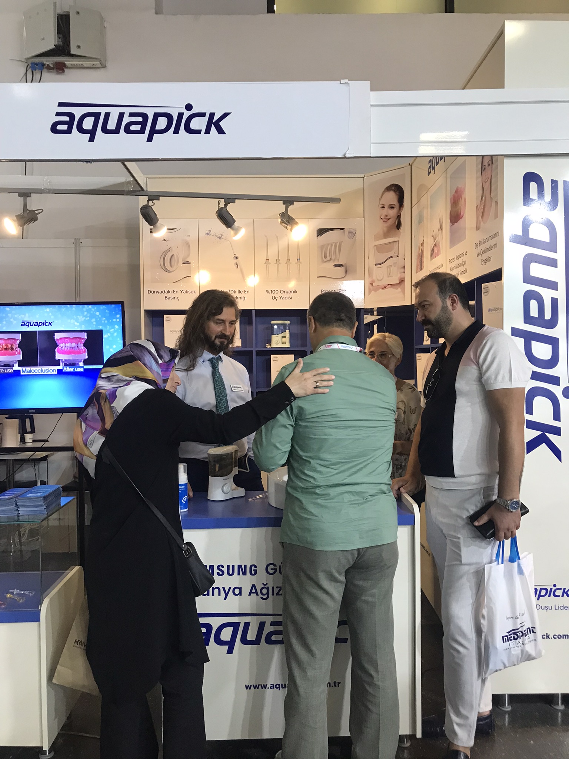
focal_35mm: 28
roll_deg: -0.2
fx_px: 614
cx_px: 284
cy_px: 380
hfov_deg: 49.7
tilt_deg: -0.4
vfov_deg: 63.4
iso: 40
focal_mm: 3.99
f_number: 1.8
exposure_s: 1/25
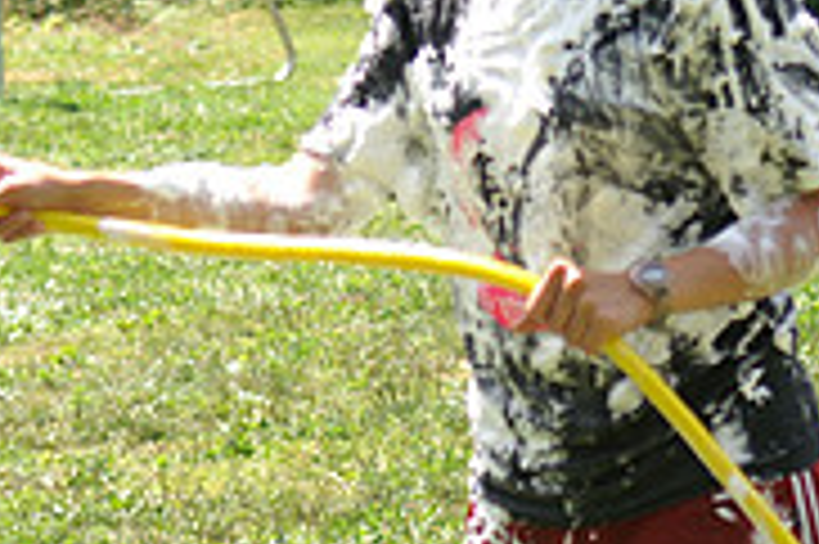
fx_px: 7591
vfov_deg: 4.1
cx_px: 306
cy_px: 504
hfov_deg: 6.2
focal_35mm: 334
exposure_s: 1/320
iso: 100
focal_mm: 70
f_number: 5.6
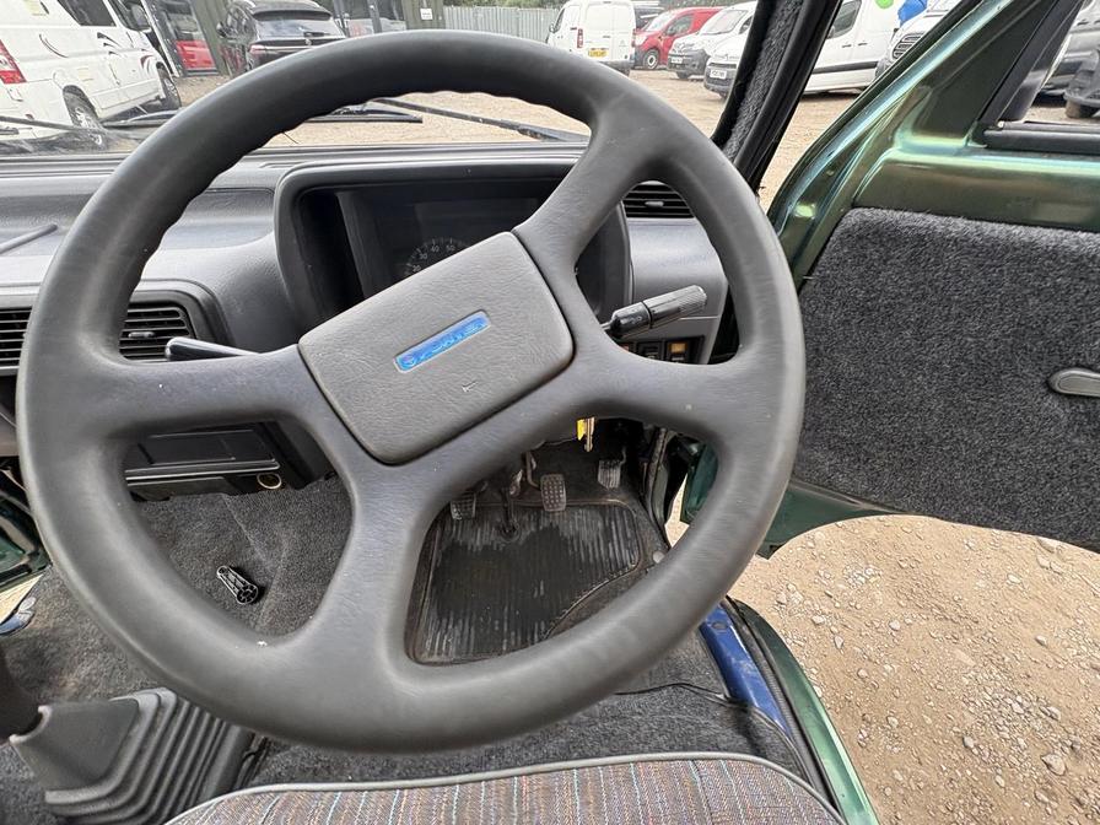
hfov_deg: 102.1
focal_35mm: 14
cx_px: 550
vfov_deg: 85.7
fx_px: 445
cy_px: 412
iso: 80
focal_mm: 2.22
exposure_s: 1/139
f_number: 2.2
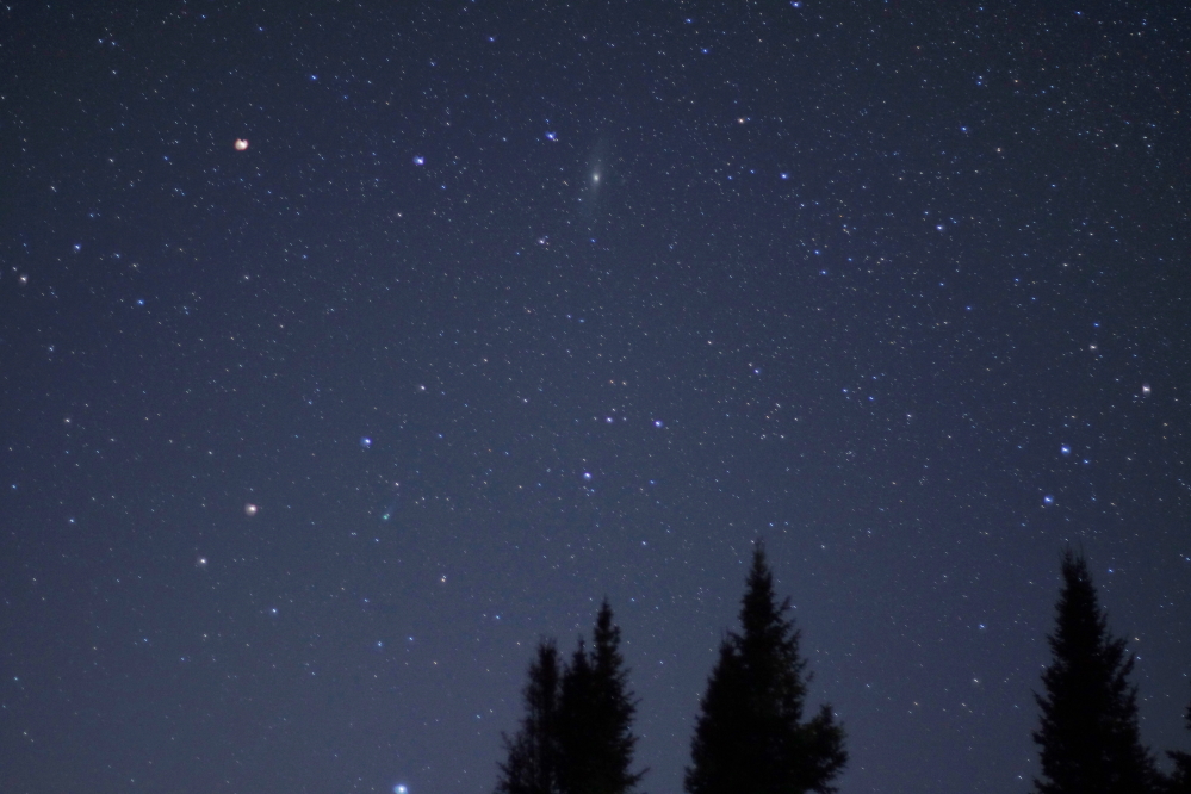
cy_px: 397
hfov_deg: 27.0
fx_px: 2481
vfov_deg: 18.2
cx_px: 596
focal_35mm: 75
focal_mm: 50
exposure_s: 15
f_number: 1.4
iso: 400
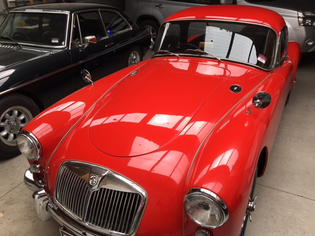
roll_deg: +1.2
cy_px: 117
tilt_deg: -26.9
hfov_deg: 60.0
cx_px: 156
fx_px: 273
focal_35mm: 30
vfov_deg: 46.8
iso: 25
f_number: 2.2
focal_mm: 4.15
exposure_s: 1/229
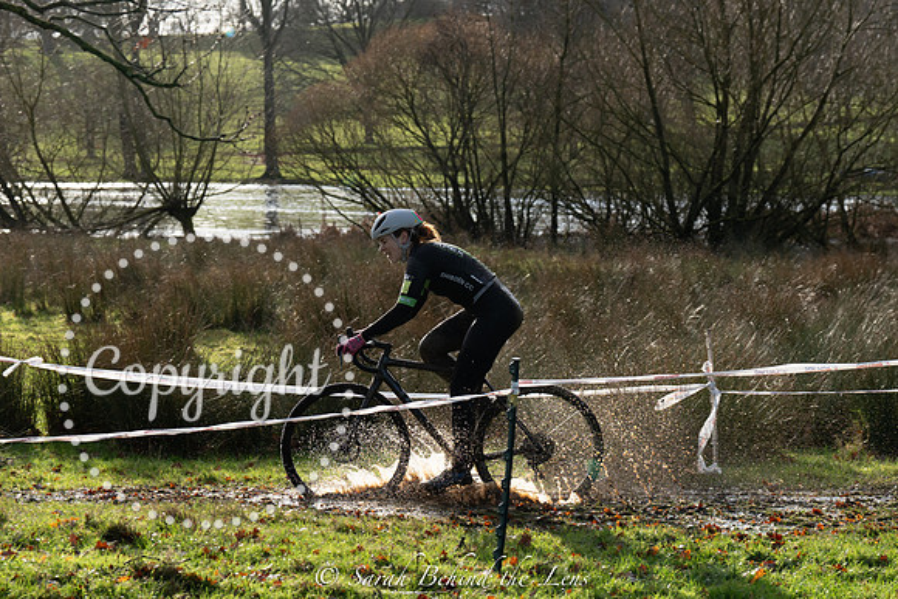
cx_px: 447
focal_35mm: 92
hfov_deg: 22.2
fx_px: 2290
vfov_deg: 14.9
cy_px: 304
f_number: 5
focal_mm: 70
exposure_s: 1/1000
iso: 320
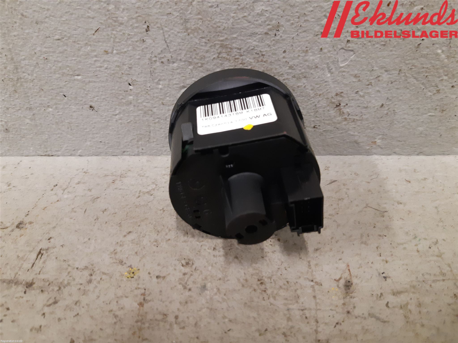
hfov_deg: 67.3
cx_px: 229
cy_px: 172
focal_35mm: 26
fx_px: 344
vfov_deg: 53.1
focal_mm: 3.93
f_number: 1.7
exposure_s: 1/50
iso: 250
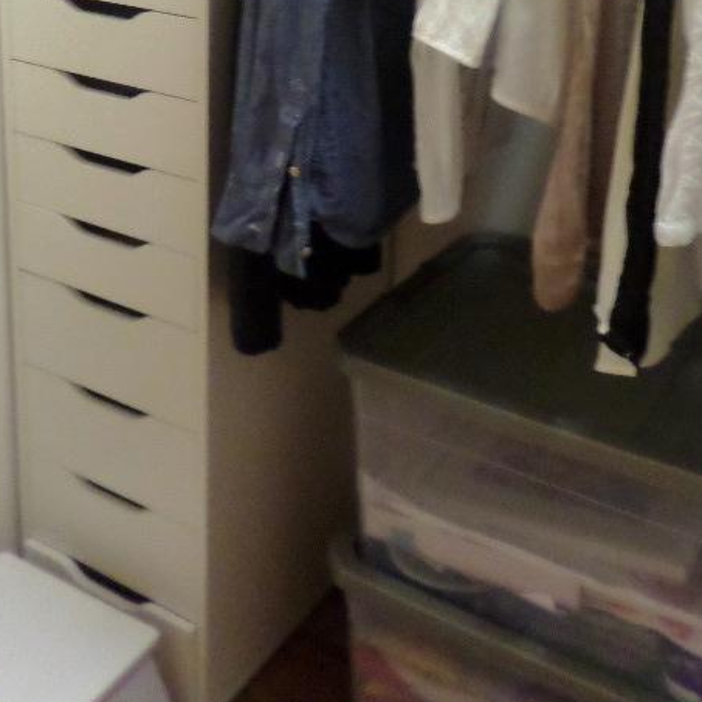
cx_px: 350
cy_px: 28
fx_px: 1101
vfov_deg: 32.9
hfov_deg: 35.4
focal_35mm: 48
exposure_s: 1/20
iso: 480
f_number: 3.1
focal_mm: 4.3
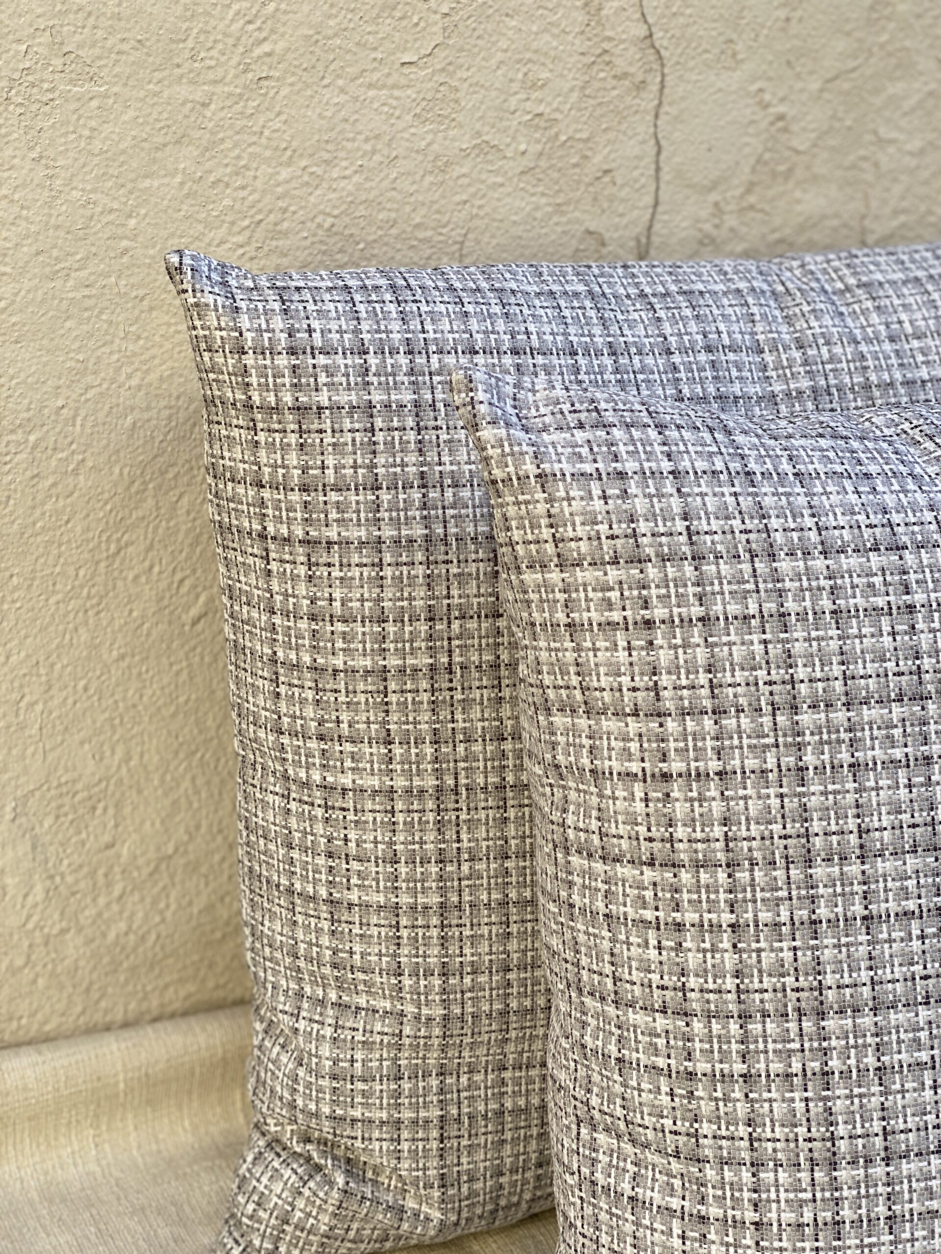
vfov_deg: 36.8
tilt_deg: -22.9
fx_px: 1885
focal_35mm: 52
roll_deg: -4.8
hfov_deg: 28.0
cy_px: 627
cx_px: 470
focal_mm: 6
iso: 25
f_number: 2
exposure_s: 1/122
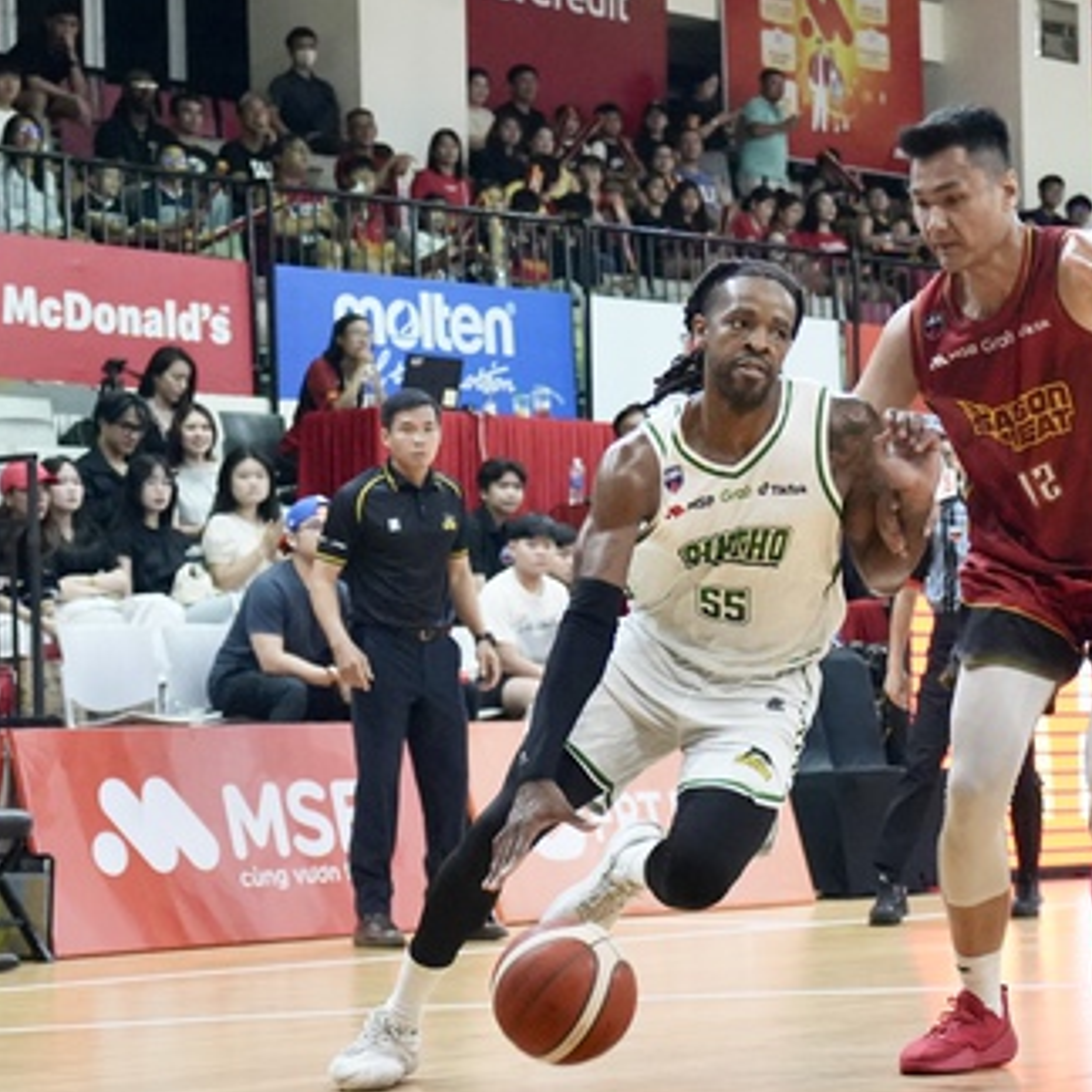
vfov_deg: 20.2
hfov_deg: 19.9
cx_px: 930
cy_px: 645
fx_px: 3069
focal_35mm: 86
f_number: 2.8
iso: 5000
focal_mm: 47
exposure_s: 1/800
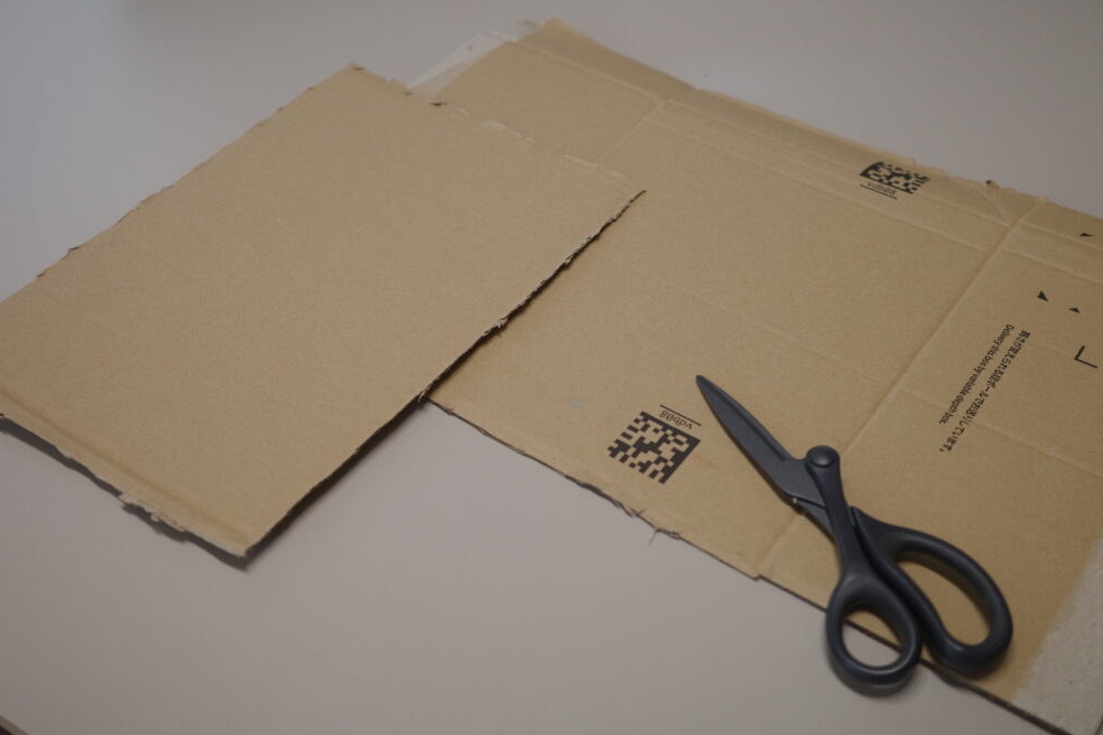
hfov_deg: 47.4
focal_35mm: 41
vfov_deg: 32.6
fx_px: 1256
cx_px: 561
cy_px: 364
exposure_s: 1/50
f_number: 2.8
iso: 640
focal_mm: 26
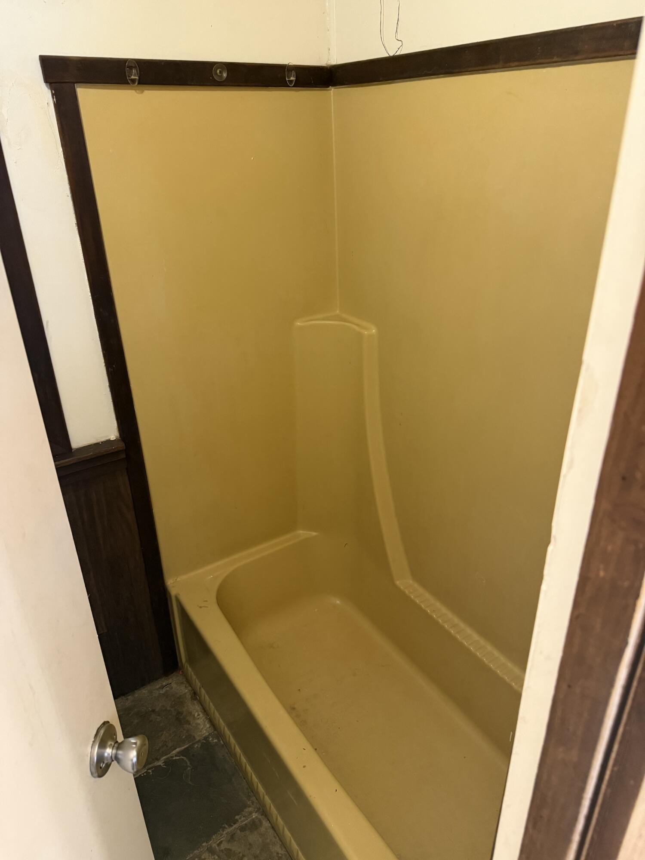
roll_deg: +1.9
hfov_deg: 56.8
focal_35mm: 24
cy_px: 430
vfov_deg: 71.6
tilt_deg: -26.8
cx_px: 322
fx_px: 596
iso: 500
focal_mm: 6.76
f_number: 1.78
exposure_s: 1/60
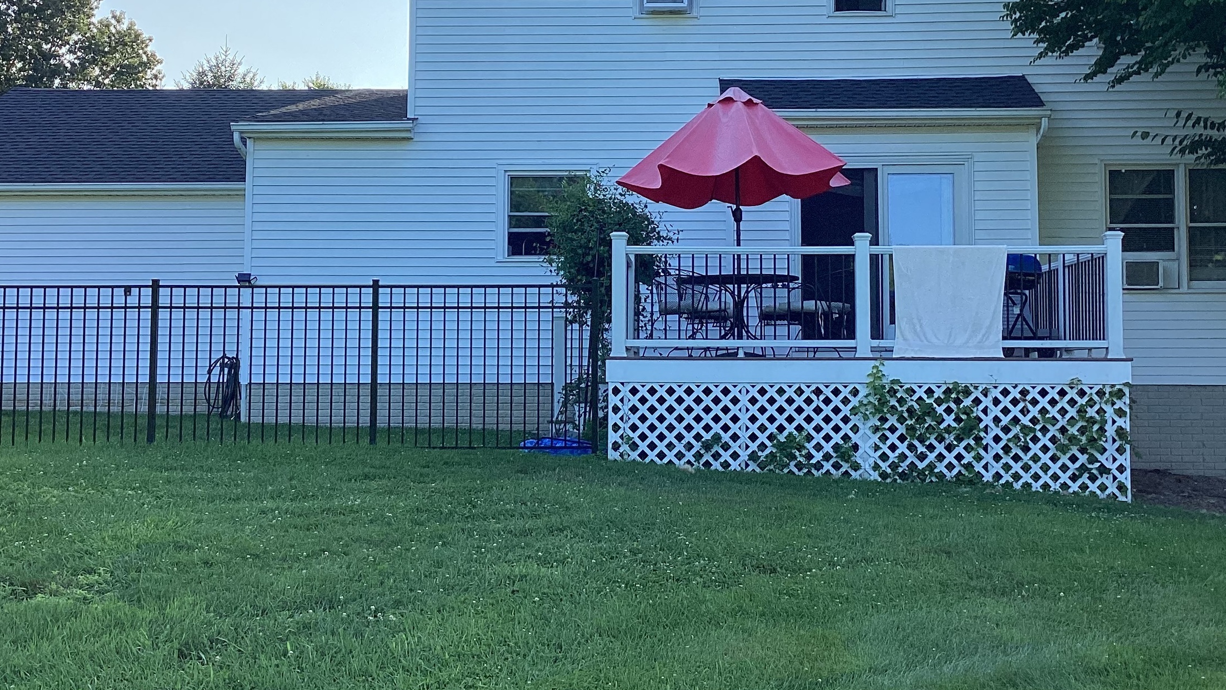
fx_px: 1528
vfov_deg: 25.4
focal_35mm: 47
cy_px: 258
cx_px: 637
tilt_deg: +5.3
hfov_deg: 43.7
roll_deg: -0.2
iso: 25
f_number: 2.4
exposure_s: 1/590
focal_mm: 3.3
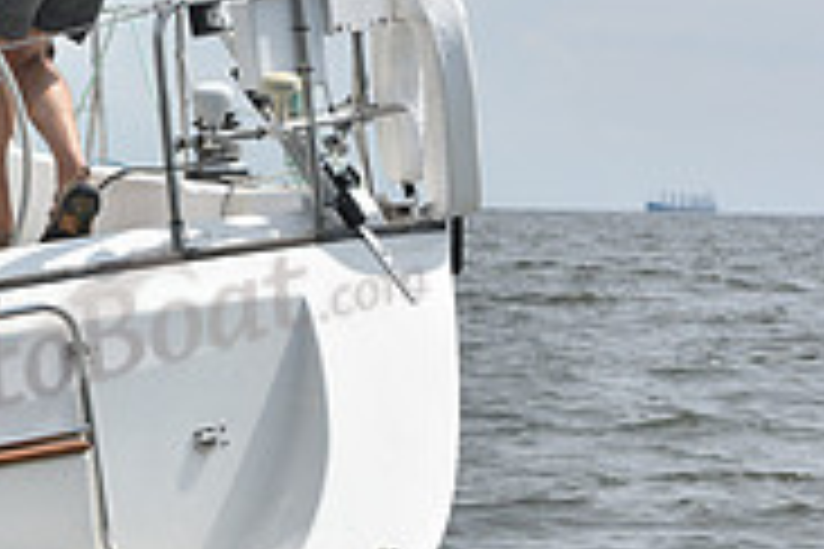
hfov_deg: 9.0
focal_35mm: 222
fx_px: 5081
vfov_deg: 6.2
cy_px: 173
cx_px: -437
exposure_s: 1/1000
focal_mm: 70
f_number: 10
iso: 320
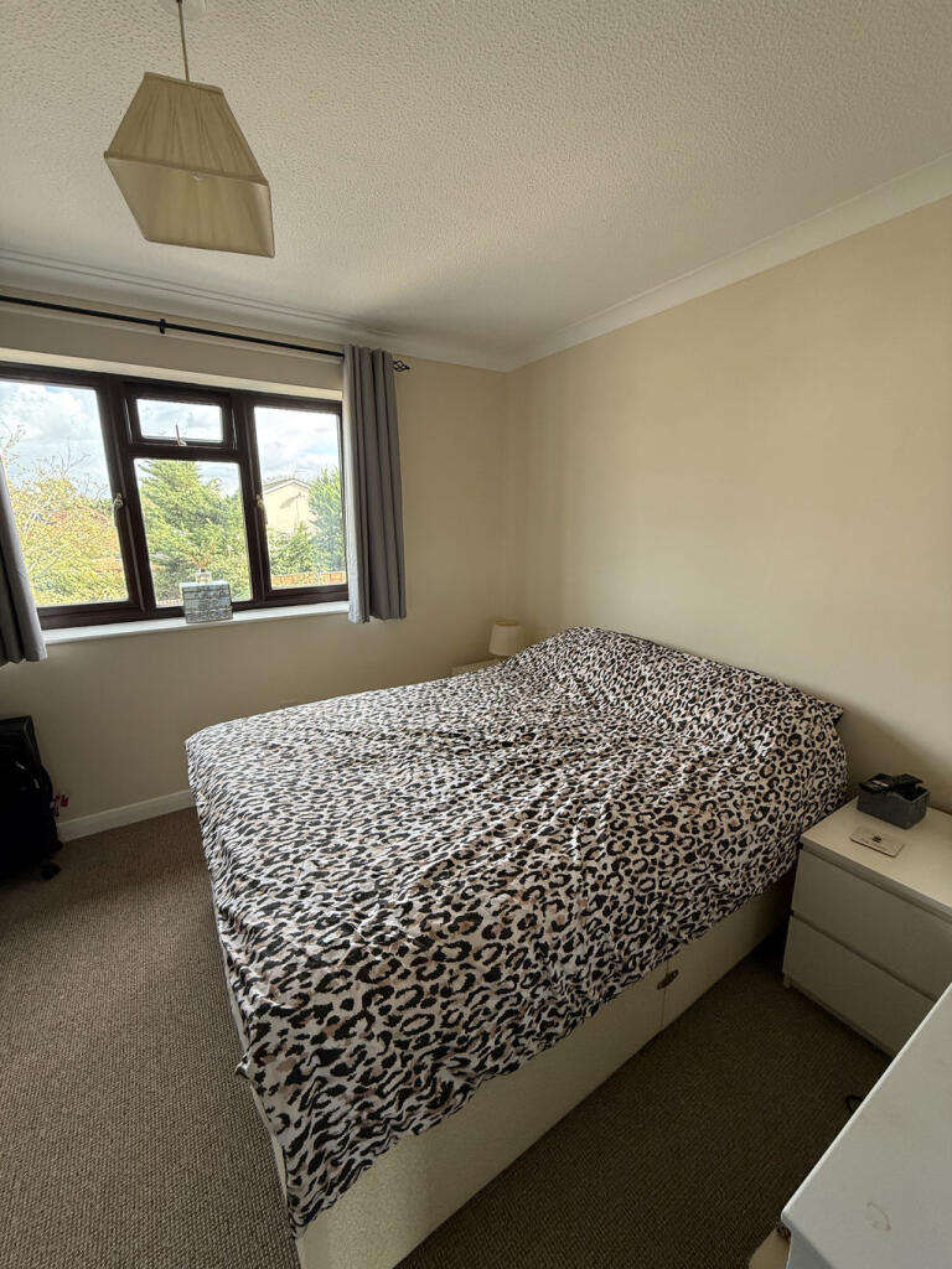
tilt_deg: -12.3
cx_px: 476
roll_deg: +0.2
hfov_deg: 85.7
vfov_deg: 102.1
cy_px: 634
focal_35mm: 14
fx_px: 513
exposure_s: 1/99
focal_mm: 2.22
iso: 100
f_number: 2.2
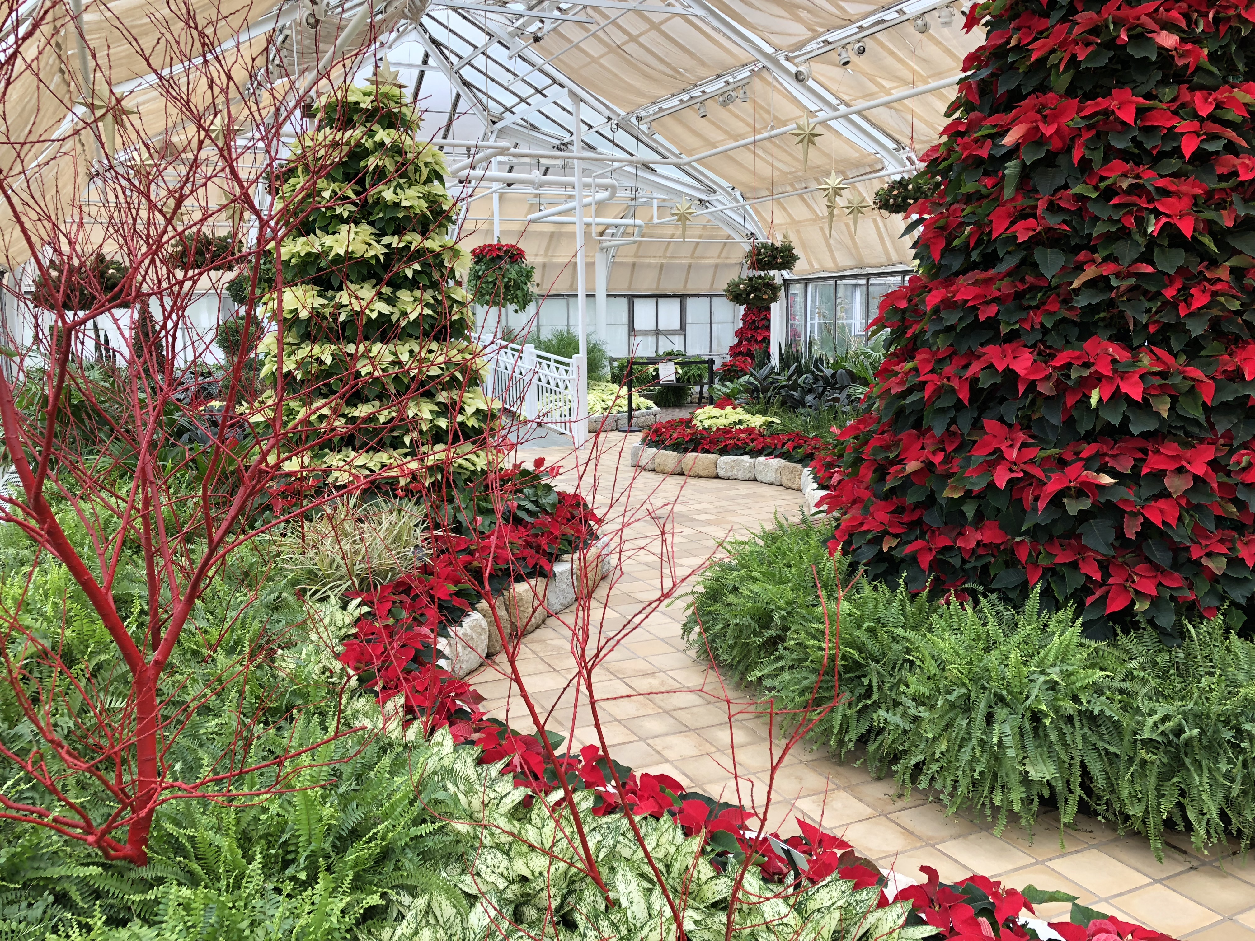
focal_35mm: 28
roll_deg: +0.5
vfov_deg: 49.7
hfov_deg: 63.4
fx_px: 1015
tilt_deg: -9.4
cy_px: 470
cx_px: 628
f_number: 1.8
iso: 64
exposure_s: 1/120
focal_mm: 3.99
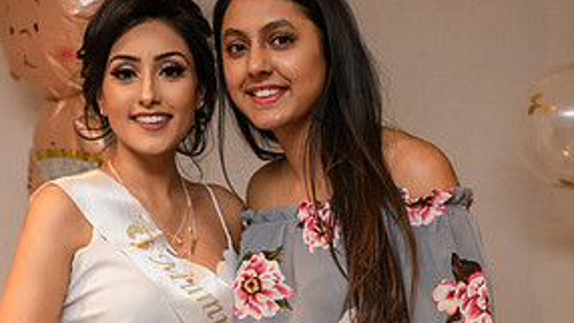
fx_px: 1340
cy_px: 298
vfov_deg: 13.6
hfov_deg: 24.2
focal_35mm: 88
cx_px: 248
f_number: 4
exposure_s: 1/160
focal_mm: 38
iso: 2000
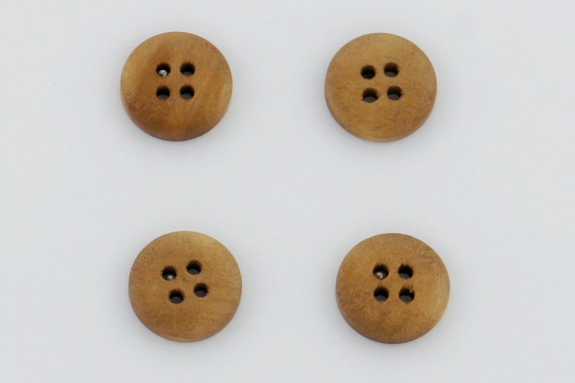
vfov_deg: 16.6
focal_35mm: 82
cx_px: 288
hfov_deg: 24.6
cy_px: 192
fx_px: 1318
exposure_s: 1/250
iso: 200
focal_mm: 55
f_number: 9
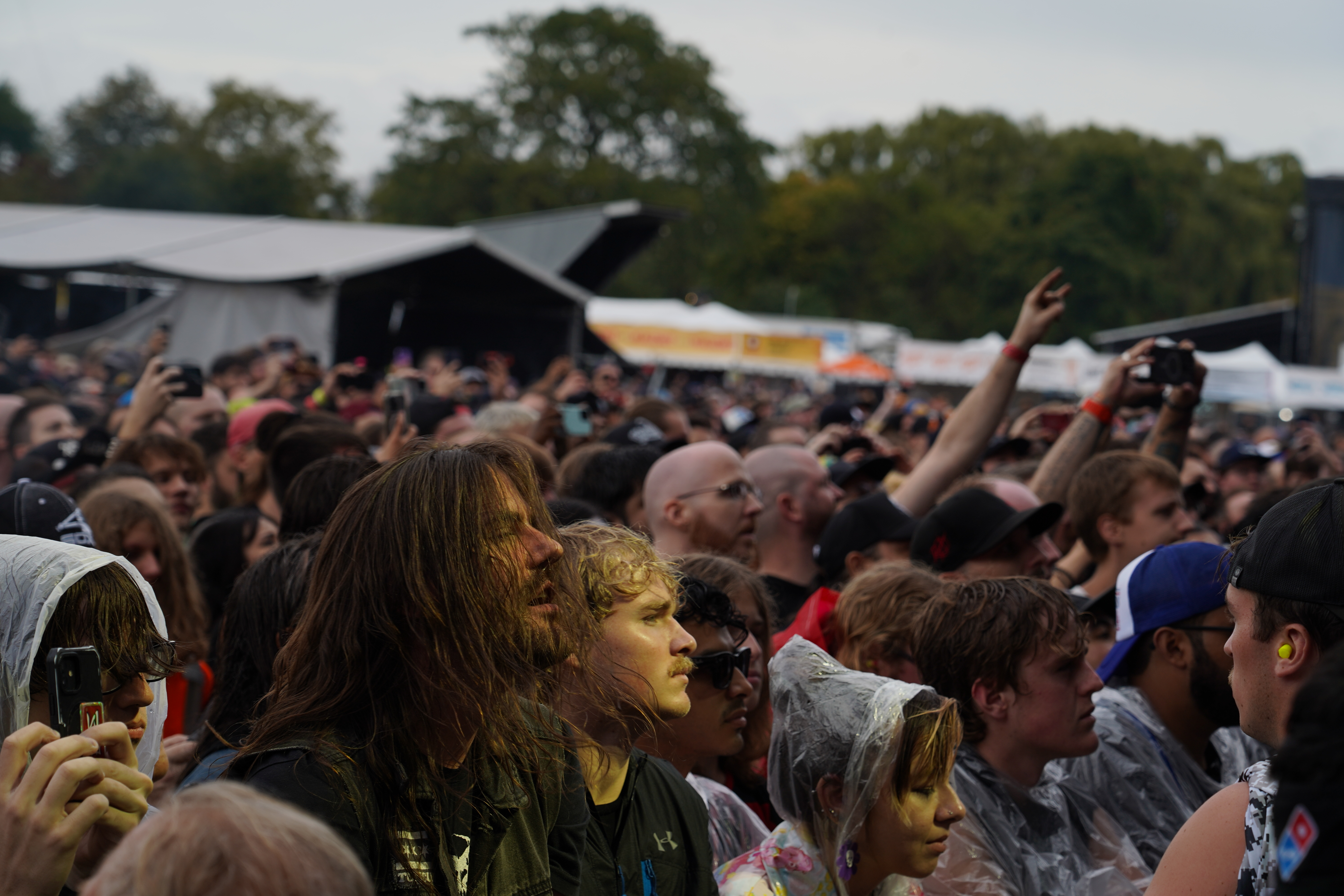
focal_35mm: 105
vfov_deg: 13.0
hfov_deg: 19.5
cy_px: 448
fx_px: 3920
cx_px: 672
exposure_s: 1/400
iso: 100
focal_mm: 105
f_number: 6.3
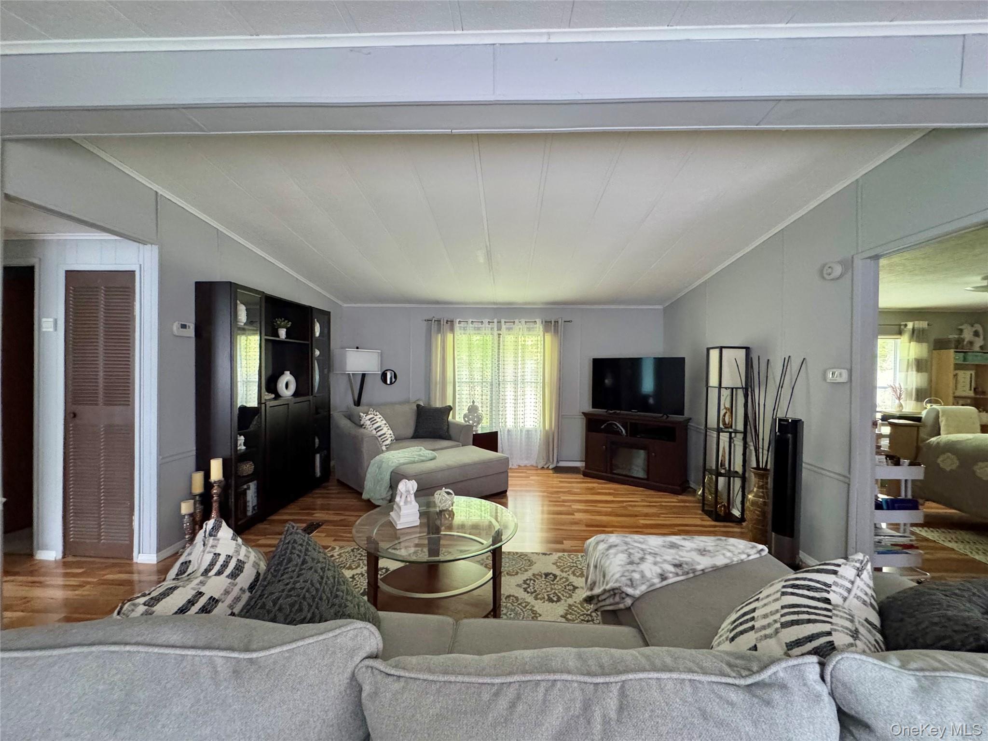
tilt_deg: -0.8
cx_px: 494
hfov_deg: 102.1
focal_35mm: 14
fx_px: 400
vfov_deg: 85.7
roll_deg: -0.7
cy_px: 370
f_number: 2.2
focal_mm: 2.22
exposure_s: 1/60
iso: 800
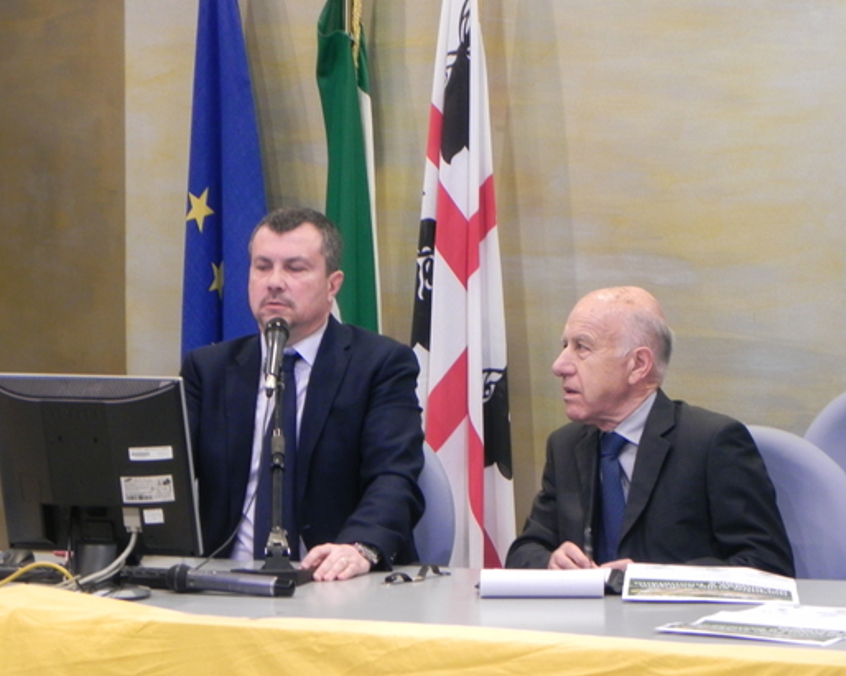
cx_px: 406
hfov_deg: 14.2
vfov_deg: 11.3
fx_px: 3405
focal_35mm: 136
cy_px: 336
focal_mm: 23
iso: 400
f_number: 4.5
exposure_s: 1/7.3
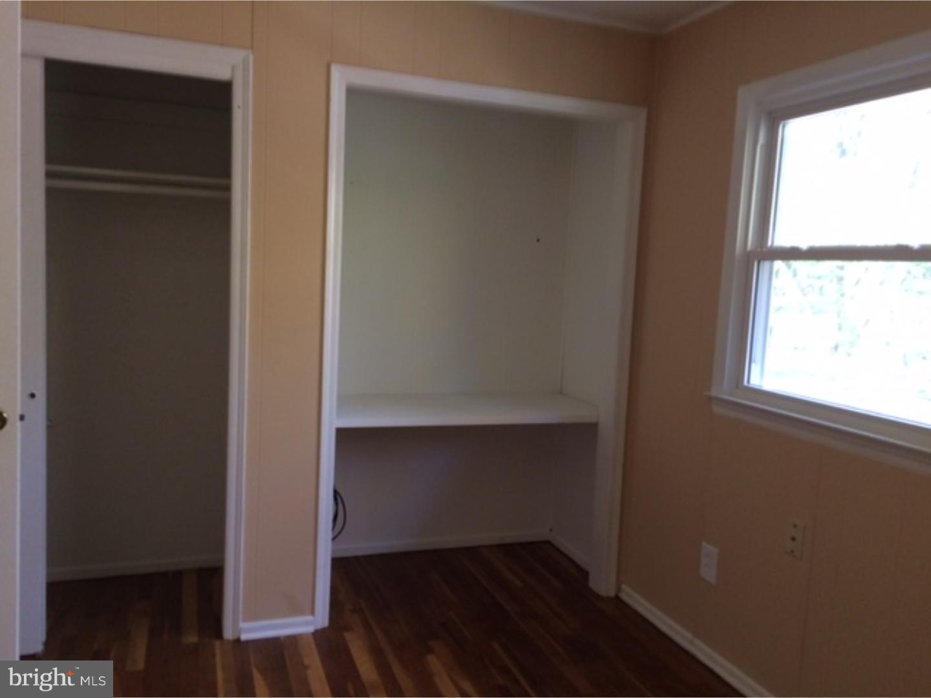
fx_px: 780
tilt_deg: -6.1
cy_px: 349
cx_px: 466
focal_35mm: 29
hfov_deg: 61.7
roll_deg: -0.4
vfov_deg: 48.2
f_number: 2.2
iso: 125
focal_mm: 4.15
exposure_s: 1/30
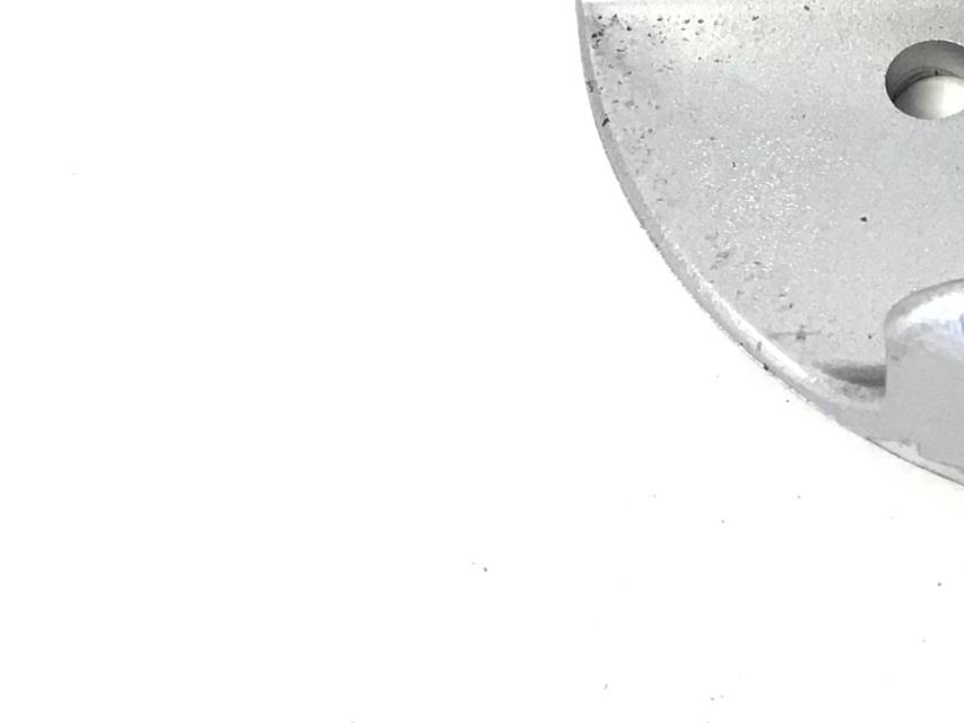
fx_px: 2312
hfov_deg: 21.6
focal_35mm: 83
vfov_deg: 16.9
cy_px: -186
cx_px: 1197
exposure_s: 1/30
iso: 40
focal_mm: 3.3
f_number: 2.4
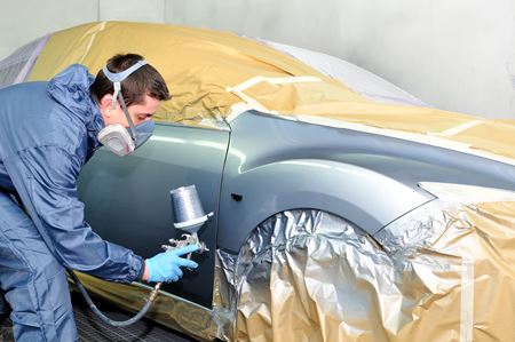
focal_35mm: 42
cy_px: 171
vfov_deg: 31.8
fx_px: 600
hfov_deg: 46.4
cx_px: 258
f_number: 6.3
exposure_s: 1/60
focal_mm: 28
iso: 200
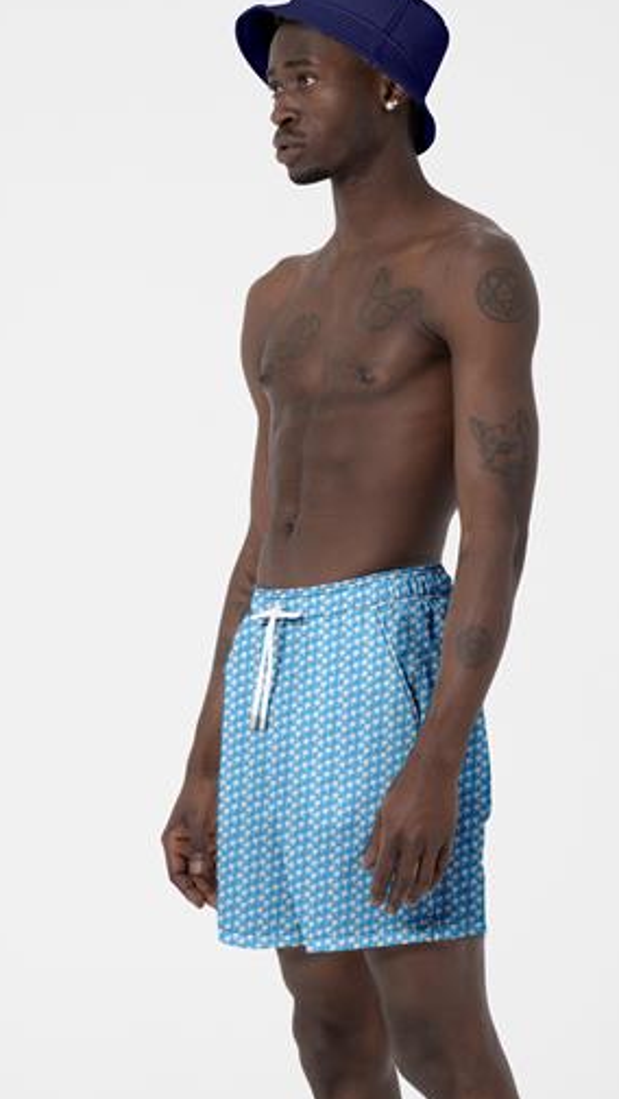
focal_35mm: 130
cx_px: 327
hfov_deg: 9.3
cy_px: 507
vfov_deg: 16.5
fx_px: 3788
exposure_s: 1/160
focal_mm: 71.5
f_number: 11
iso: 160
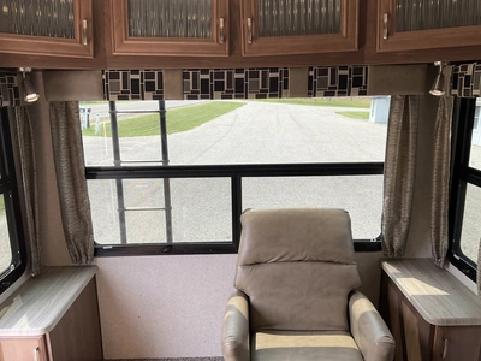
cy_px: 180
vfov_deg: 48.2
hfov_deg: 61.7
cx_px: 240
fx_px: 403
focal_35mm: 29
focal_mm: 3
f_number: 1.8
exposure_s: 1/146
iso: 20
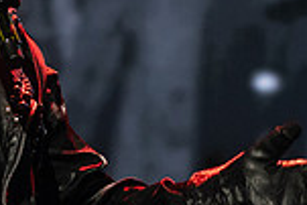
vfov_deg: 4.3
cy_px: -13
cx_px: -6
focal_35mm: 321
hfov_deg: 6.4
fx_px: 2740
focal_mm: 70
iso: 1600
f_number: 4
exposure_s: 1/640
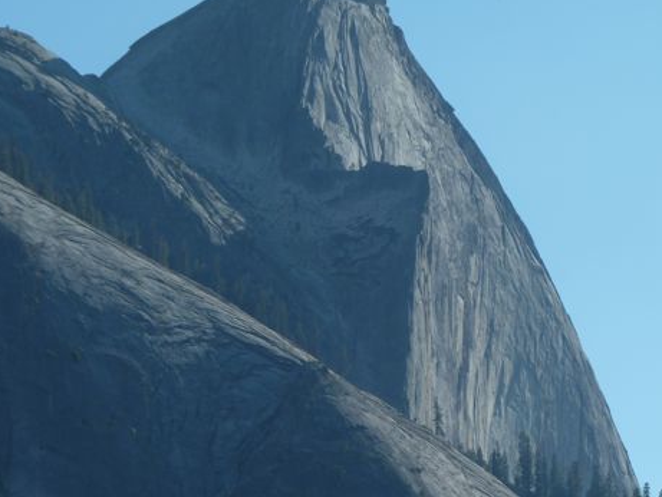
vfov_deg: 7.3
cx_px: 358
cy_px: 246
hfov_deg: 9.7
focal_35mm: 204
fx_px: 3902
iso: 80
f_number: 5.6
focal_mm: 24.1
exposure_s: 1/500
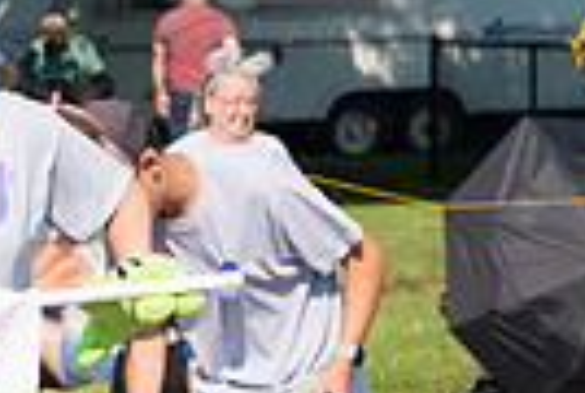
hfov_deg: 5.1
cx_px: -327
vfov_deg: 3.5
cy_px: 491
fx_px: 6466
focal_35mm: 397
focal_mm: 92
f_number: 6.3
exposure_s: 1/800
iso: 320
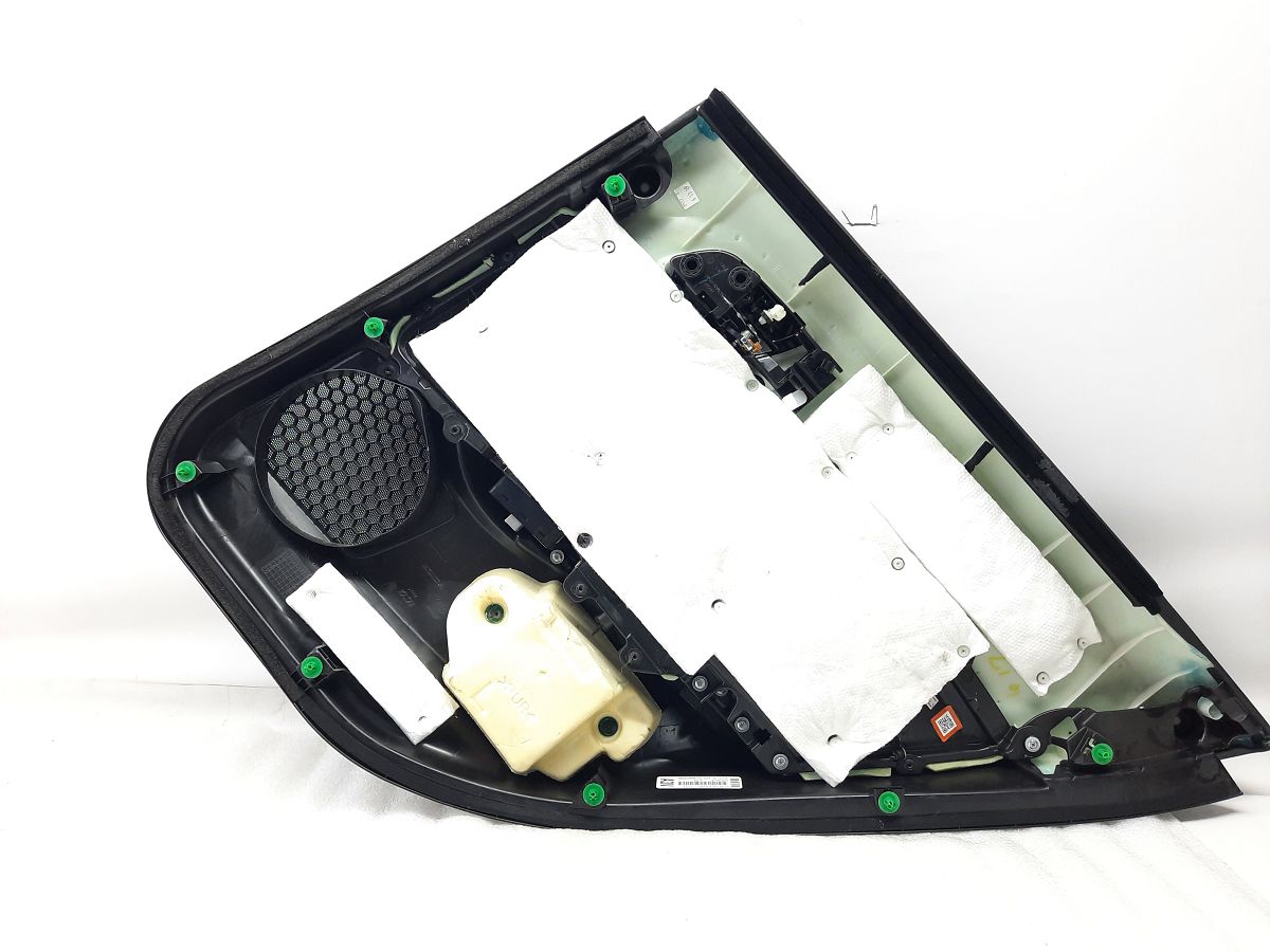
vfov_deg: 54.9
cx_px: 635
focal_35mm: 25
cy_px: 476
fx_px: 917
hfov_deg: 69.4
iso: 160
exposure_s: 1/50
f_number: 2
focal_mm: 4.6
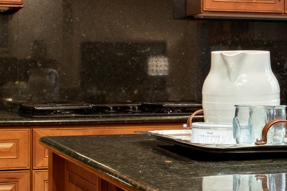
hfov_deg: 15.5
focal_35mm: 122
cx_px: 426
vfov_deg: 11.2
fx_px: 973
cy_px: 84
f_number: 11
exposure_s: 1.6
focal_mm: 35
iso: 320
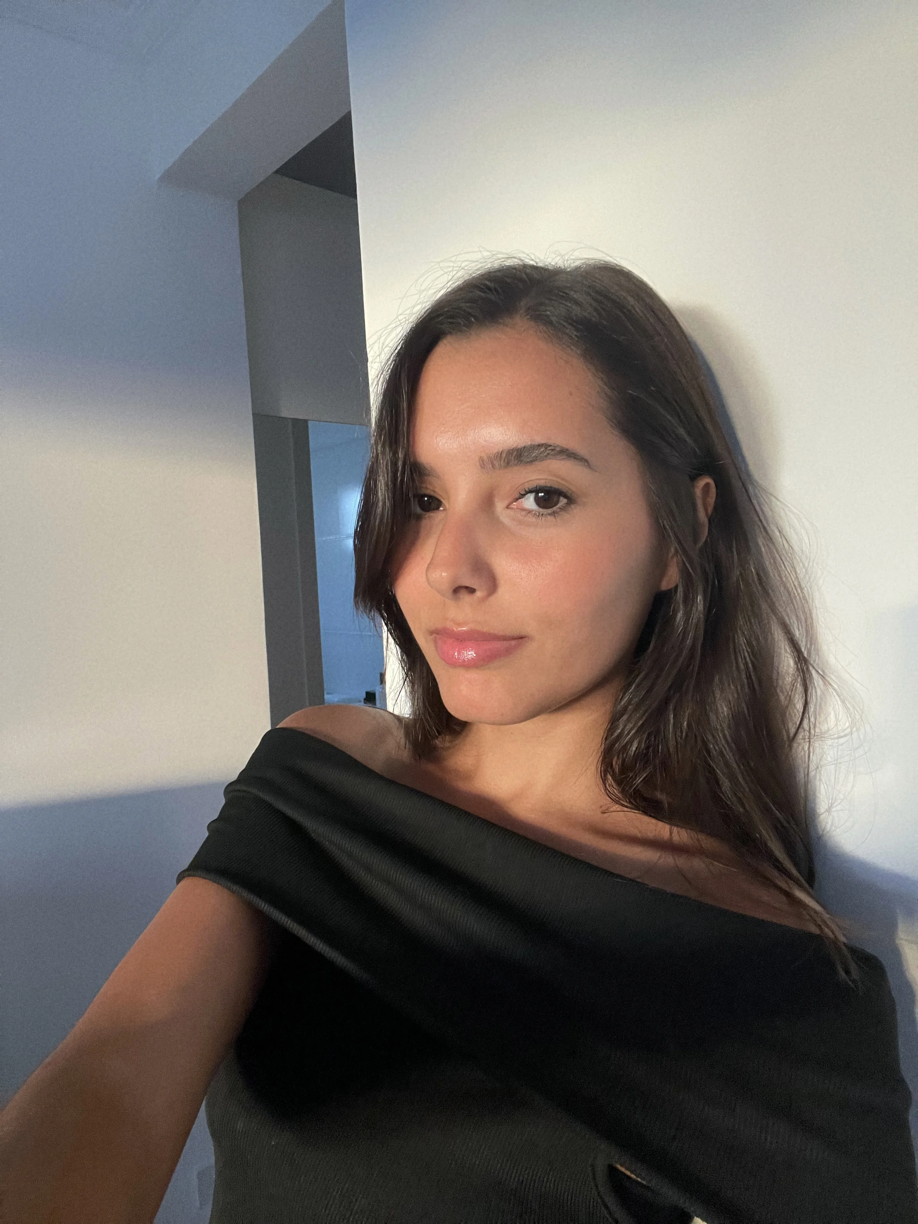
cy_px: 612
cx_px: 459
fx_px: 813
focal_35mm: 23
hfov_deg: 58.9
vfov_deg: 73.9
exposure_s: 1/36
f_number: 2.2
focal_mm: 2.71
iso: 400
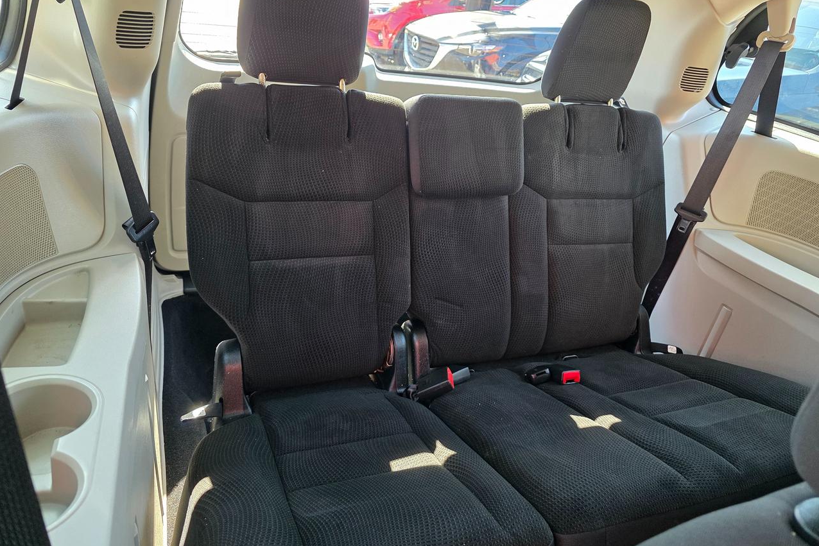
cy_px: 271
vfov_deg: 53.1
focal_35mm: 24
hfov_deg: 73.7
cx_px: 410
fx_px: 546
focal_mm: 6.3
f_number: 1.7
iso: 200
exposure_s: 1/180
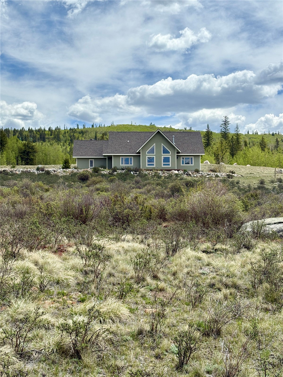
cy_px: 188
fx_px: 567
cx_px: 142
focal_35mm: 52
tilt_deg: +3.6
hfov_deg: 28.0
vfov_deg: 36.8
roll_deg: +0.6
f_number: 1.6
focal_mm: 5.96
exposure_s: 1/4630
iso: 32
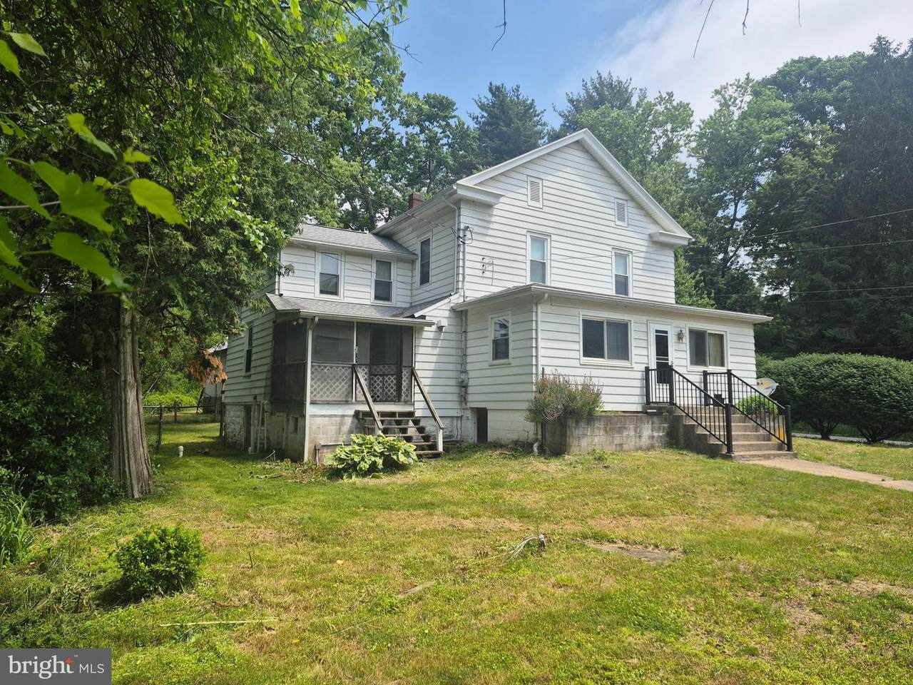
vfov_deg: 58.9
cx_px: 456
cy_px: 342
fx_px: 607
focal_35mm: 23
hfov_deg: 73.9
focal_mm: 5.4
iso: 25
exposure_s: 1/1556
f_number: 1.8
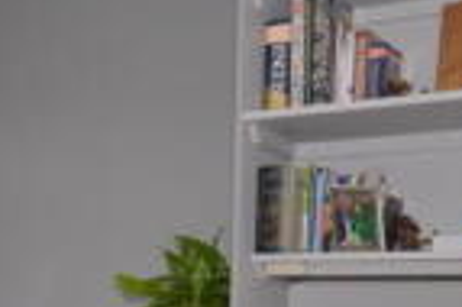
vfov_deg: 19.0
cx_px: -84
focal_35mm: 69
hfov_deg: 26.3
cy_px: 330
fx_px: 884
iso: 400
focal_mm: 10
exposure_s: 1/60
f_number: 4
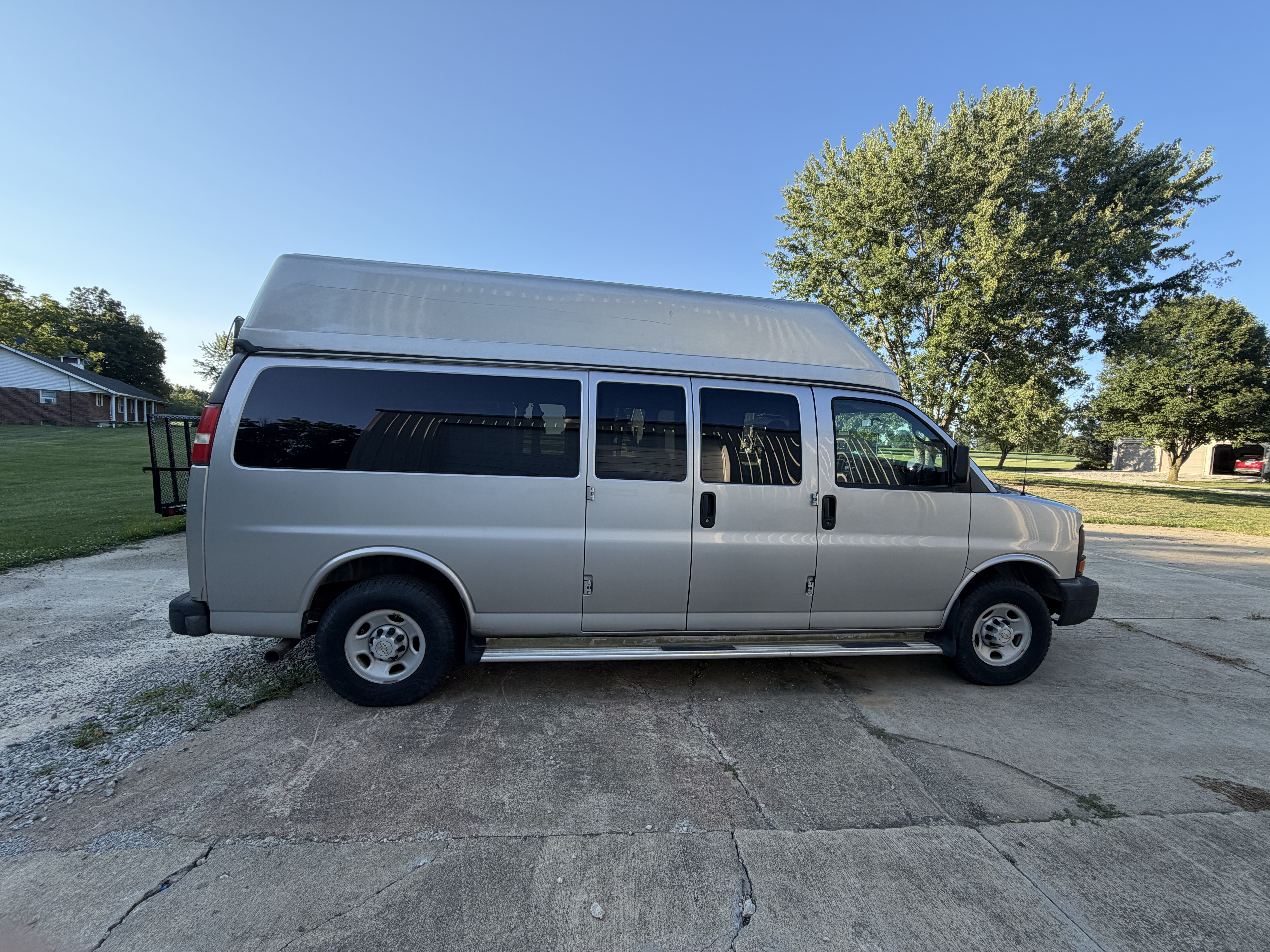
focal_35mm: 14
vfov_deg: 85.7
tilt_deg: -4.1
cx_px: 635
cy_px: 476
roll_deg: -1.5
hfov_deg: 102.1
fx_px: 514
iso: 40
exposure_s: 1/502
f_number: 2.2
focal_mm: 2.22
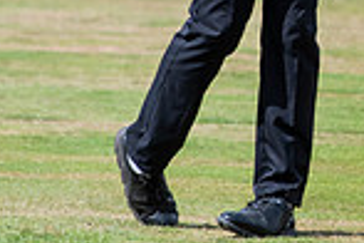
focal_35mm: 2242
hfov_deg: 0.9
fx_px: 22667
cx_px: 540
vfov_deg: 0.6
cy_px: -227
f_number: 5.6
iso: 400
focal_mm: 380
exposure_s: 1/1600
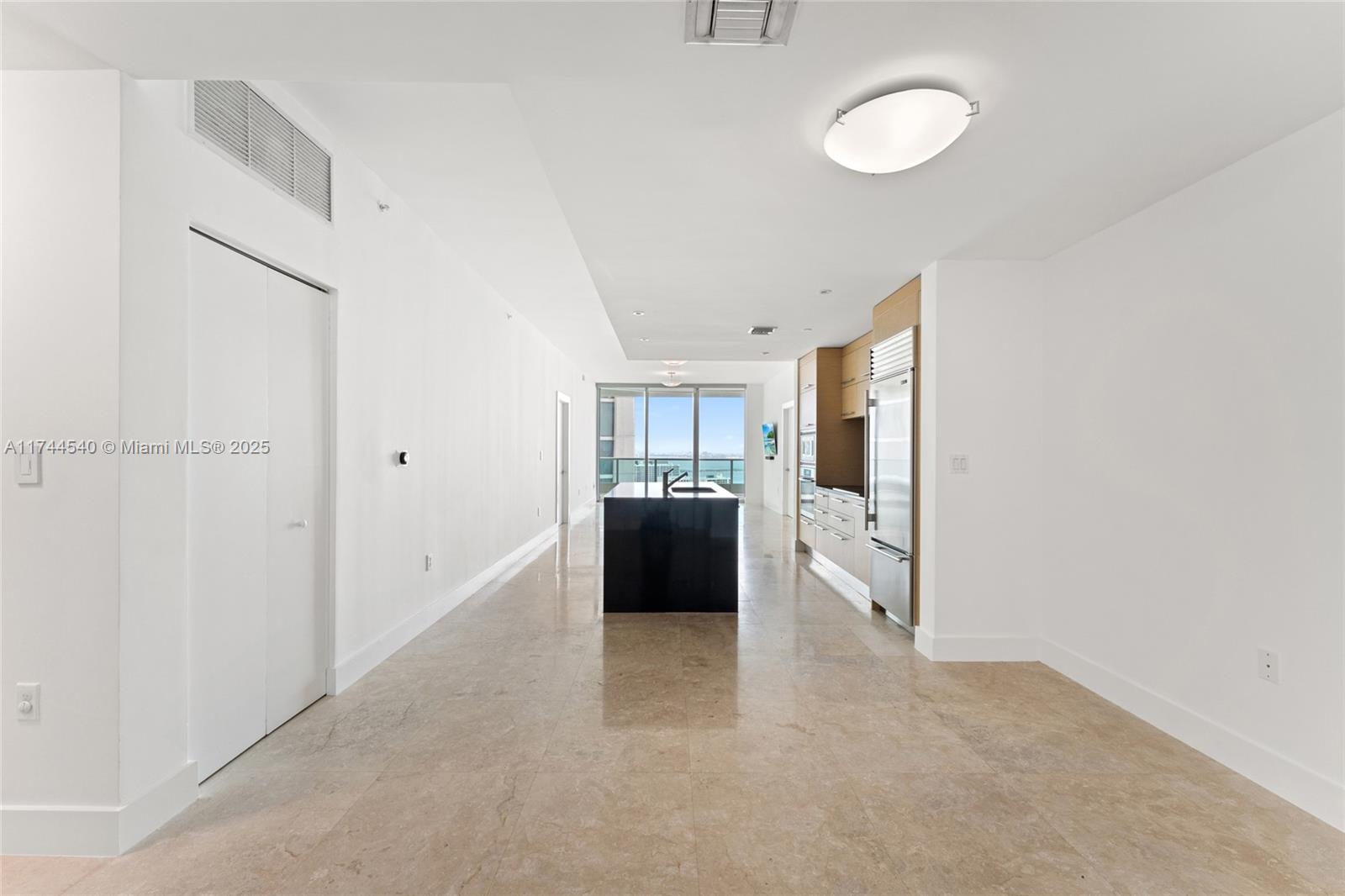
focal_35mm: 14
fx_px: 523
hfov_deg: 104.3
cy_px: 448
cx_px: 672
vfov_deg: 81.2
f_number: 9
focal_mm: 14
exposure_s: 1/10
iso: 500
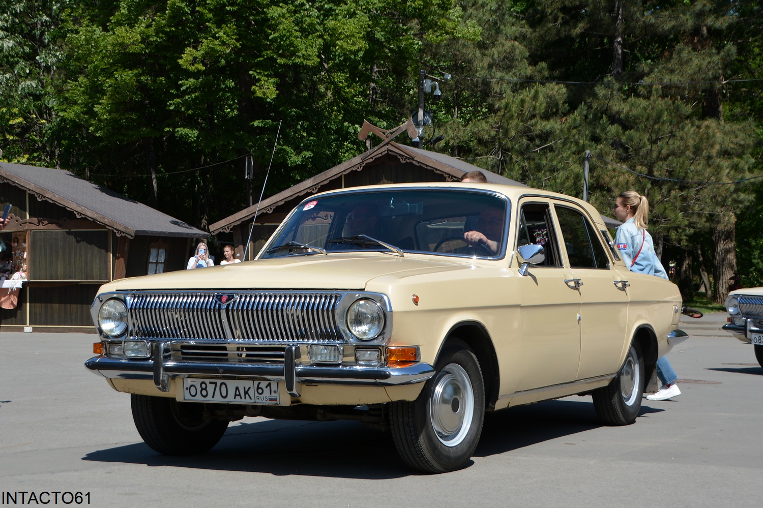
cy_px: 254
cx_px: 382
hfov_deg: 35.1
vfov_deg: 23.8
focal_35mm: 57
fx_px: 1208
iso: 400
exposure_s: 1/1600
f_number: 6.3
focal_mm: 38
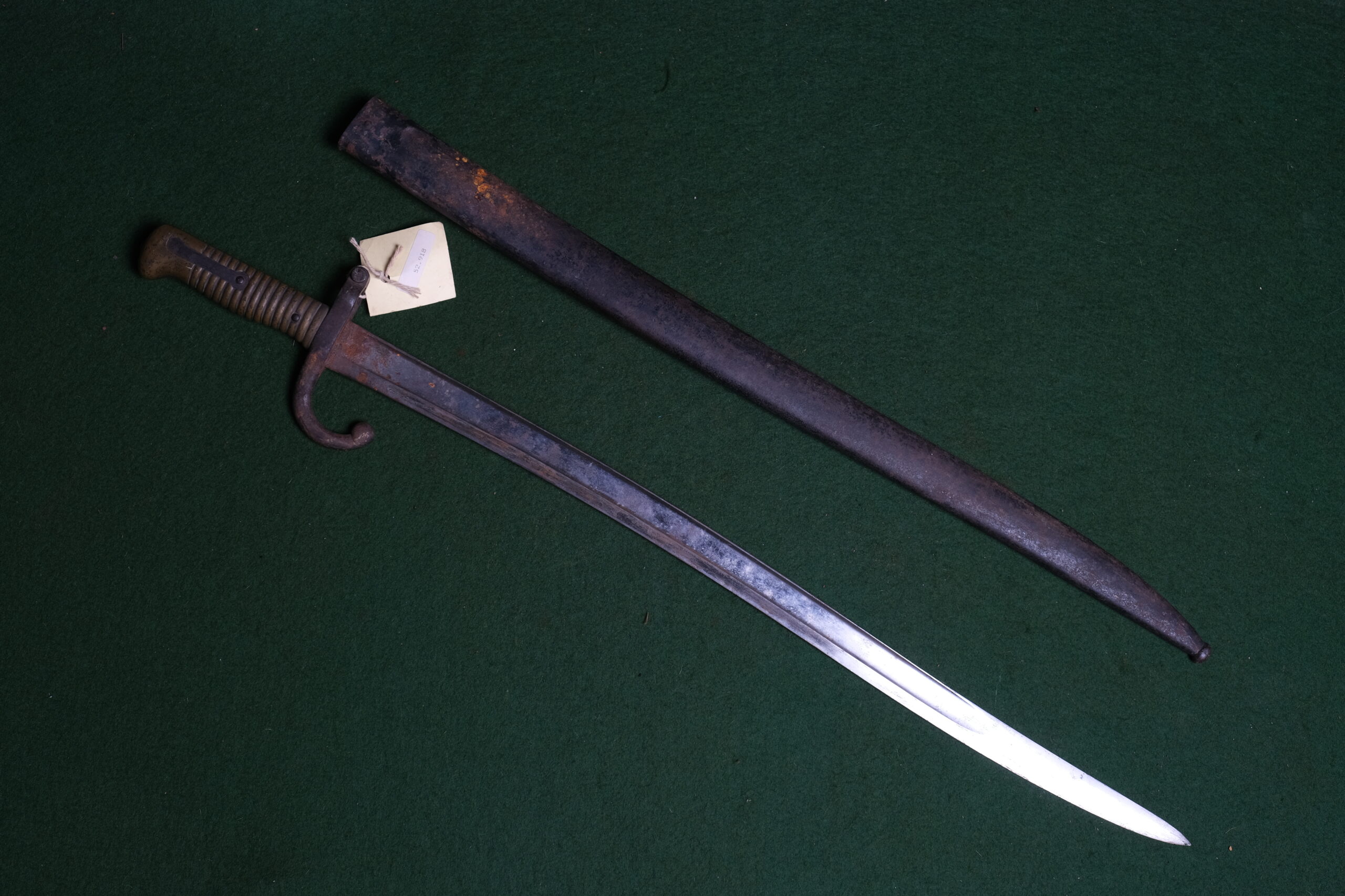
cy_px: 448
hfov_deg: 44.5
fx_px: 1644
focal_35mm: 44
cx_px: 672
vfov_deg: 30.5
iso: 320
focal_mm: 29.2
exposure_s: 1/160
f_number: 5.6
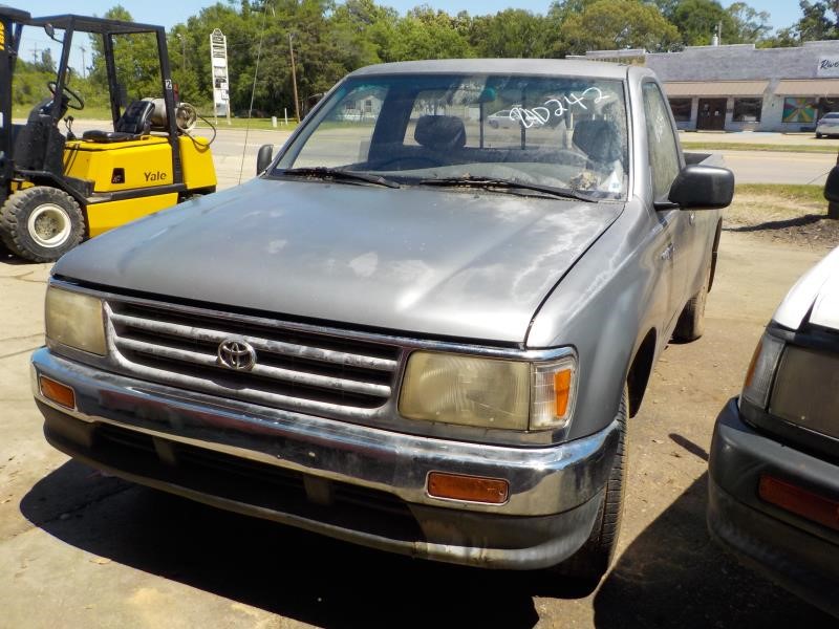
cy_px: 314
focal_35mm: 30
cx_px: 420
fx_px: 727
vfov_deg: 46.8
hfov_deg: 60.0
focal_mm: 4.1
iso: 125
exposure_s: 1/1000
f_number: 3.3
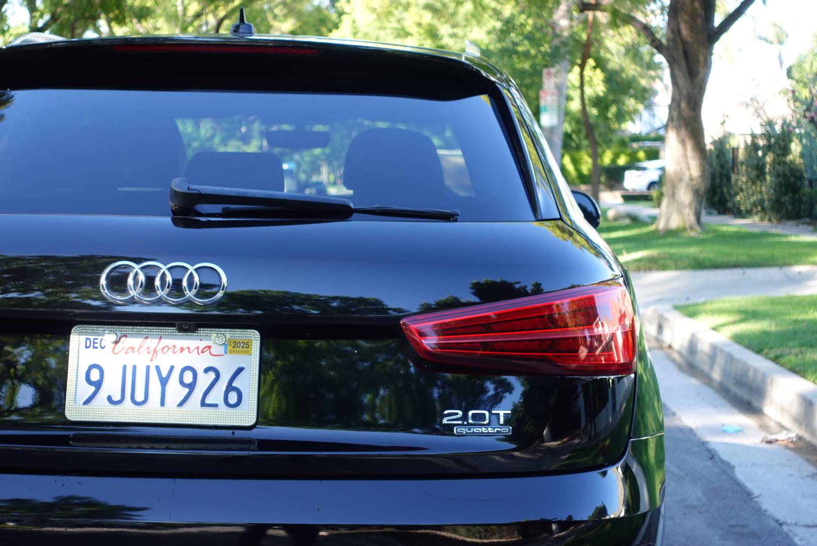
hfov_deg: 28.8
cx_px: 408
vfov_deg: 19.5
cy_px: 273
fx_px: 1590
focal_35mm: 70
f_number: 3.2
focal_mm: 25.7
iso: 125
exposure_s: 1/80
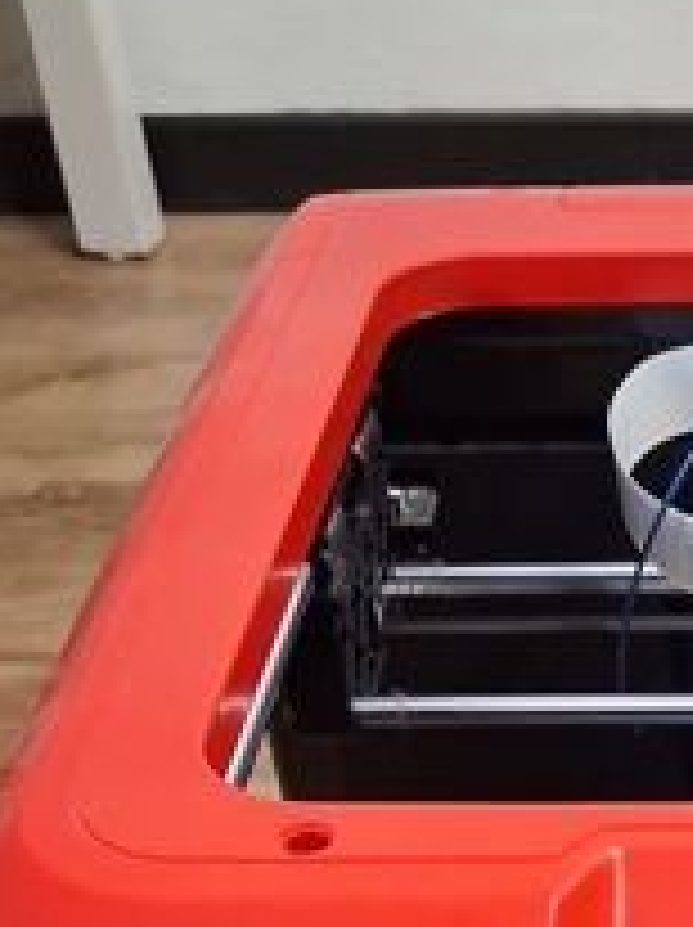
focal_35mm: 84
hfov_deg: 16.5
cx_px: 922
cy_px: 1305
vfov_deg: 20.6
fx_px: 2247
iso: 500
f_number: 1.8
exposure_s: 1/25
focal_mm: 4
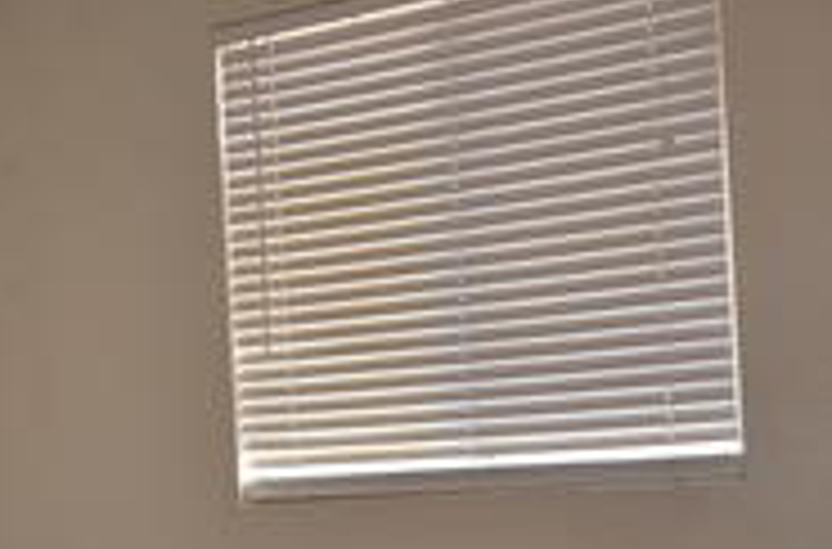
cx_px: 135
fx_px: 1437
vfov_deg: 21.2
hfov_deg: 31.2
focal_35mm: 62
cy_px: 470
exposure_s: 1/60
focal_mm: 15
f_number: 5
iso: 800
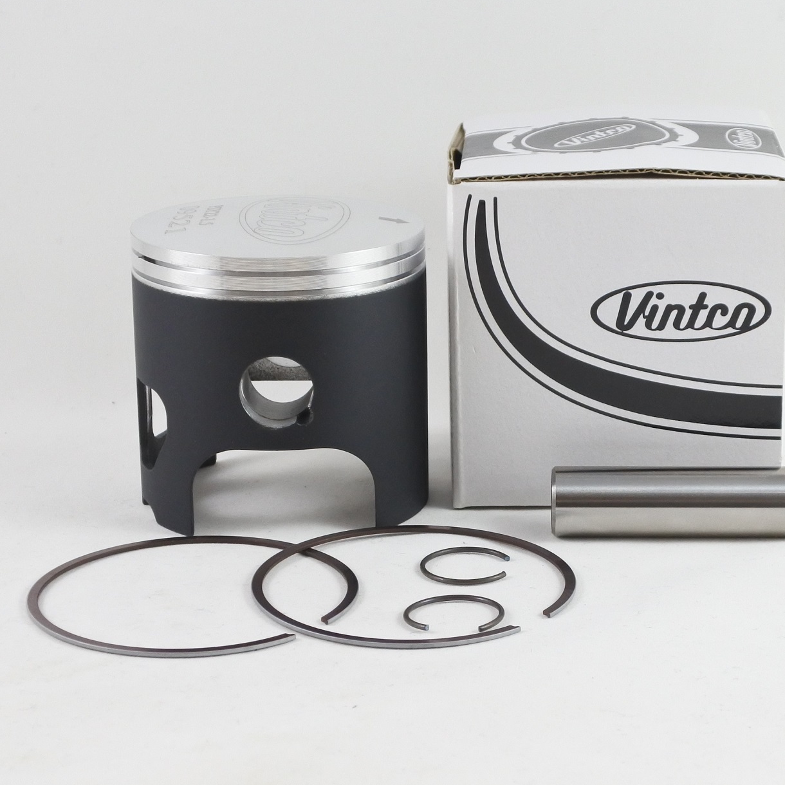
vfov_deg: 31.6
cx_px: 424
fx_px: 1385
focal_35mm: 54
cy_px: 392
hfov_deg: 31.6
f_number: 4.2
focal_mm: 15.7
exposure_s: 1/125
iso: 500
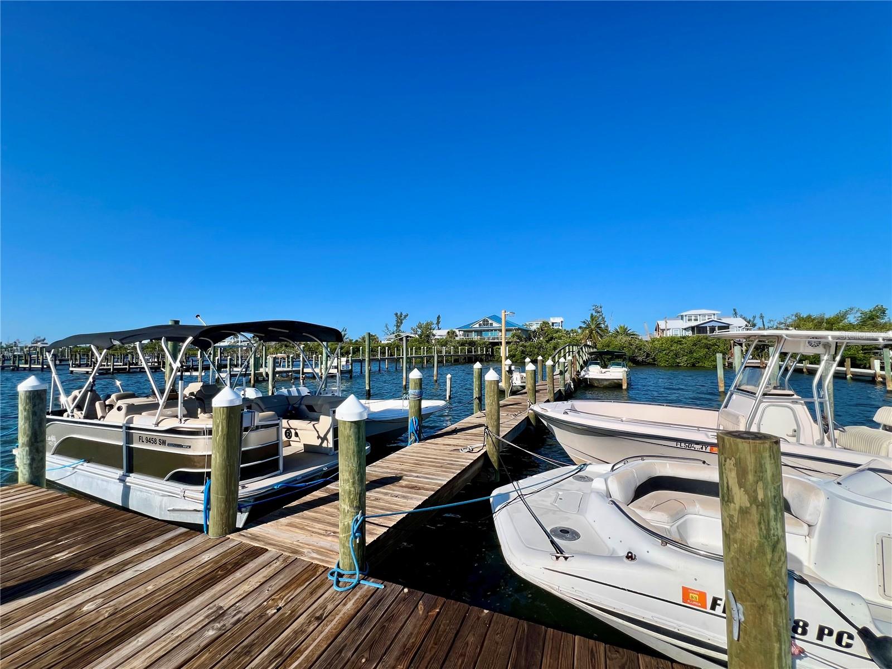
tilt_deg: +2.4
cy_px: 334
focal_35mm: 13
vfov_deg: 89.9
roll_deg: +0.8
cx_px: 446
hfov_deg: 106.2
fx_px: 335
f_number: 1.8
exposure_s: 1/1980
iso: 32
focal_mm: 1.57
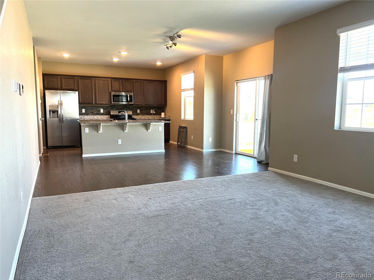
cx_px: 187
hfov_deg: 67.3
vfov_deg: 53.1
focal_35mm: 26
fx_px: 281
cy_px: 140
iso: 125
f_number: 1.5
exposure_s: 1/120
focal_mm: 5.7
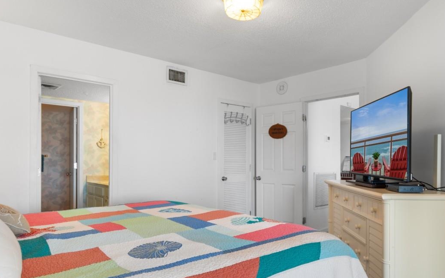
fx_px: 291
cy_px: 159
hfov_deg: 74.7
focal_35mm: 24
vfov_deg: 50.9
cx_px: 235
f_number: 4.5
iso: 100
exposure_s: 1/10
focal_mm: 10
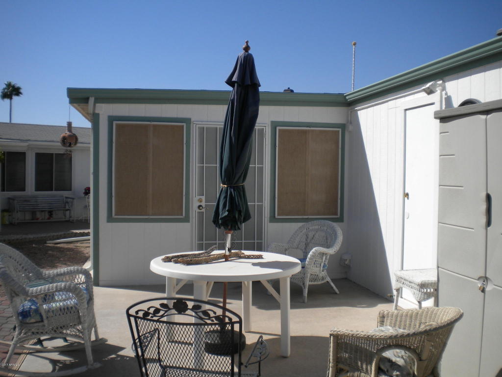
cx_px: 251
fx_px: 508
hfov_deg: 52.6
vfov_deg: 40.7
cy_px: 188
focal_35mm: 35
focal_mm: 6.3
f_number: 4.6
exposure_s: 1/1000
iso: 80
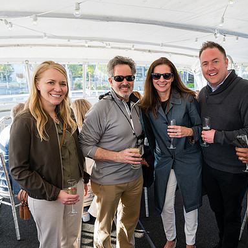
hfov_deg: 51.5
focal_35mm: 31
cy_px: 124
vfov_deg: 52.5
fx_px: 251
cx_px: 167
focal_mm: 24
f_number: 4
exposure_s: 1/160
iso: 250
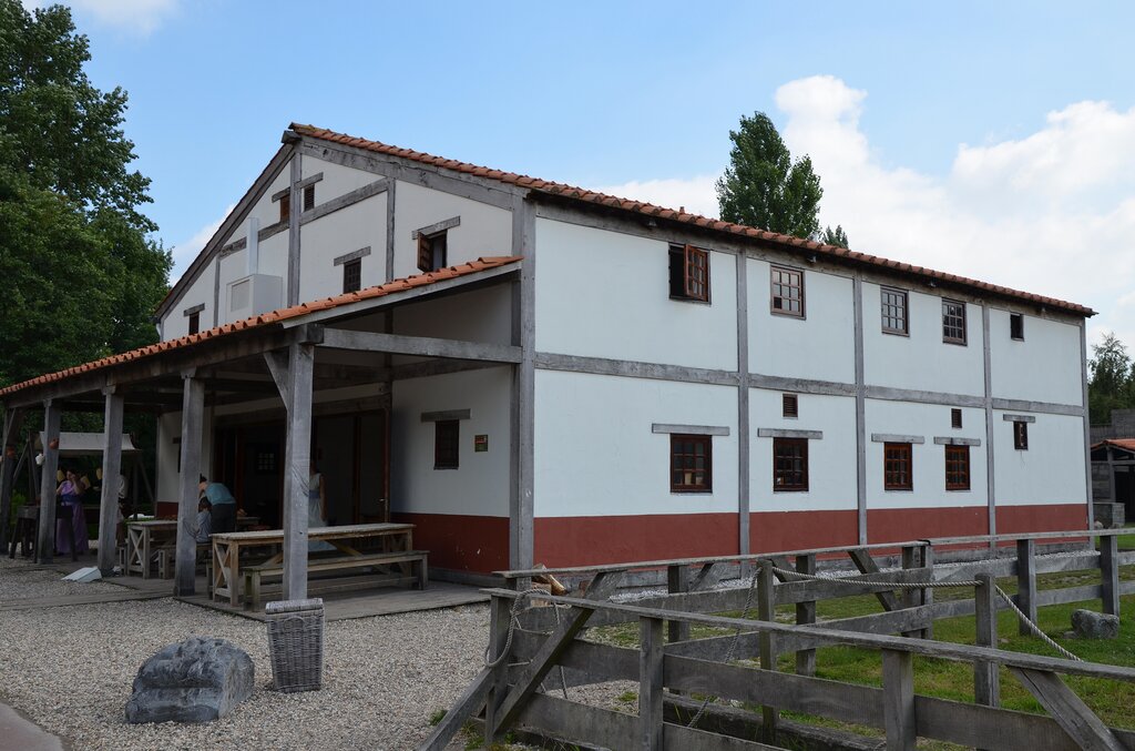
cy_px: 376
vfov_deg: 39.8
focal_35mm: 33
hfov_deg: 57.3
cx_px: 568
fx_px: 1038
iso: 125
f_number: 8
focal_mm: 22
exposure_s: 1/250
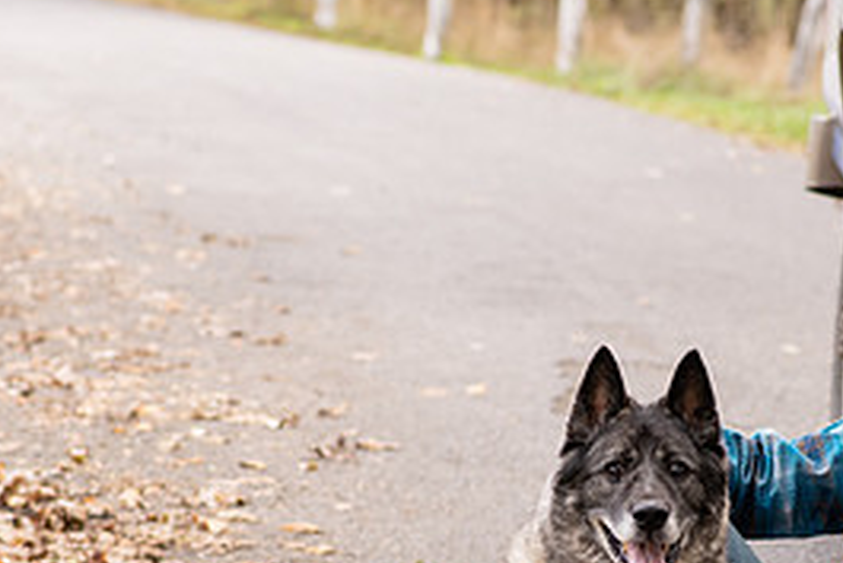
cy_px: 539
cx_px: 546
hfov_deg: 9.2
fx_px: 5225
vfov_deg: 6.2
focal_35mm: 223
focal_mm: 85
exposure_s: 1/320
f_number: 5
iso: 400
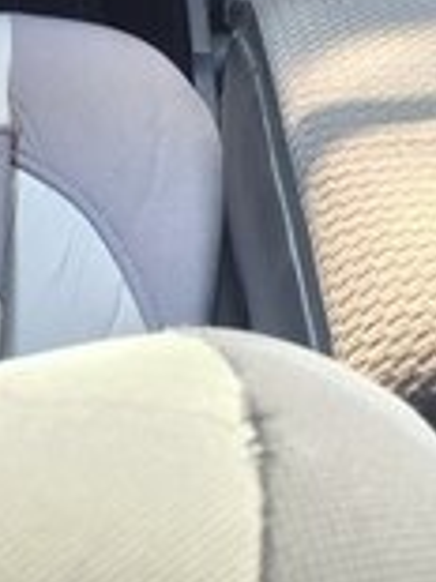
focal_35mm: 93
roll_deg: -2.8
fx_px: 1564
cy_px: -338
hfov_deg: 15.9
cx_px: 180
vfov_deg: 18.3
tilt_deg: -21.7
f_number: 2.2
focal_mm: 4.15
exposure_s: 1/33
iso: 32
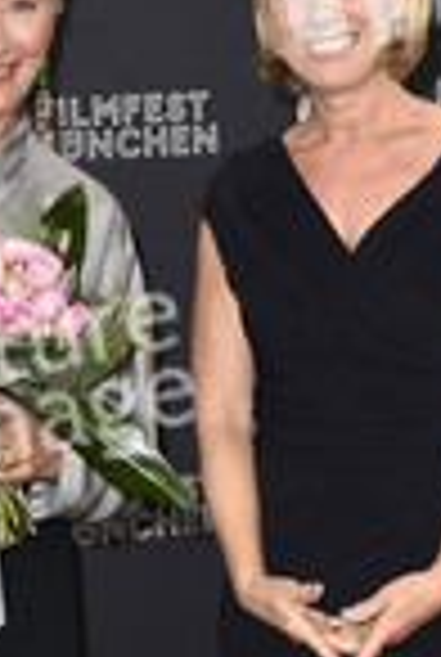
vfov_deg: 14.1
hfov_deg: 9.6
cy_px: 626
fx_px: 2622
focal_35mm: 143
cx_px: 94
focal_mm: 35
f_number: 6.3
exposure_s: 1/125
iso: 250
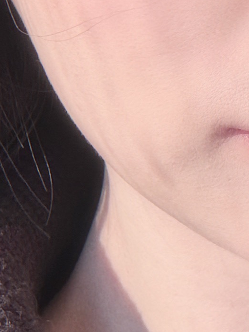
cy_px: 88
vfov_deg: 14.9
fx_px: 1267
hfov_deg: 11.0
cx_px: 292
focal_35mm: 132
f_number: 1.9
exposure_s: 1/121
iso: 32
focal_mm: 2.69
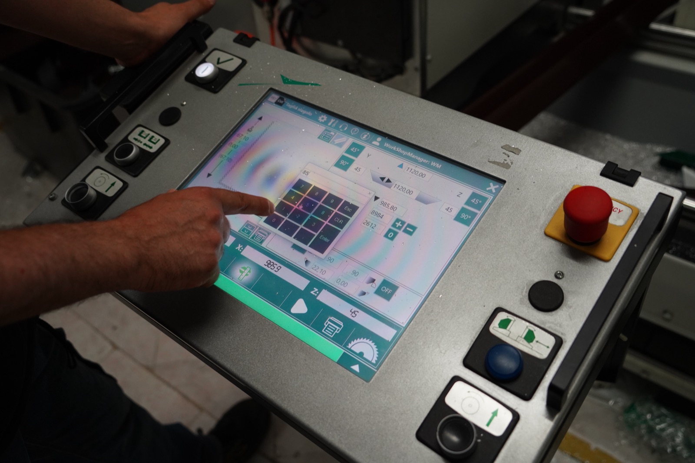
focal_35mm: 31
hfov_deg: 60.3
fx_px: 598
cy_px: 232
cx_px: 348
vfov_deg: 42.3
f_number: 4
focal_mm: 31
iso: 2000
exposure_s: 1/160
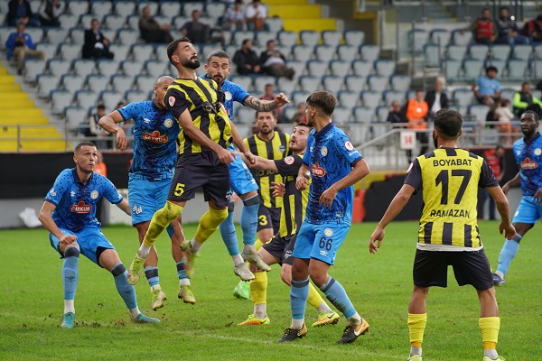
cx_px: 271
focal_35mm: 232
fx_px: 3493
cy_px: 180
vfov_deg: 5.9
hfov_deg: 8.9
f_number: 5.6
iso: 800
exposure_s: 1/250
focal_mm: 232
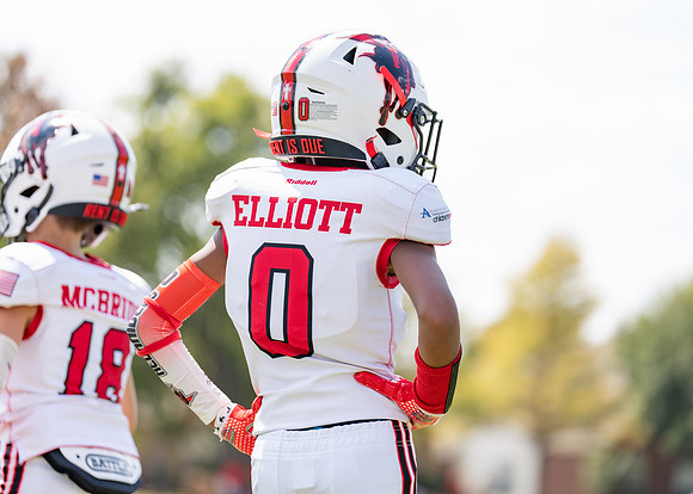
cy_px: 247
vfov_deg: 9.7
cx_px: 346
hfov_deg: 13.6
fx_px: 2911
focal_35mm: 148
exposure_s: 1/1250
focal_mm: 139
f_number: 2.8
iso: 200
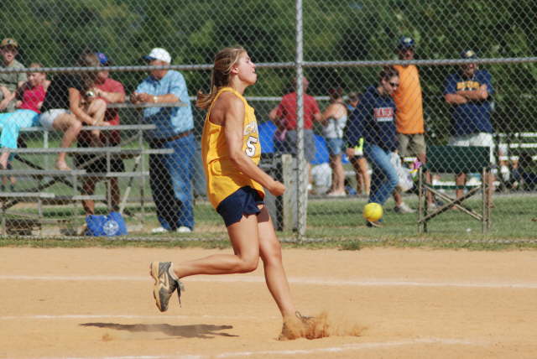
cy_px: 180
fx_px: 3807
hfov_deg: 8.1
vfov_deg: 5.4
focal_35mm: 255
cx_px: 268
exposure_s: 1/1250
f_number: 4.8
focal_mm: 170
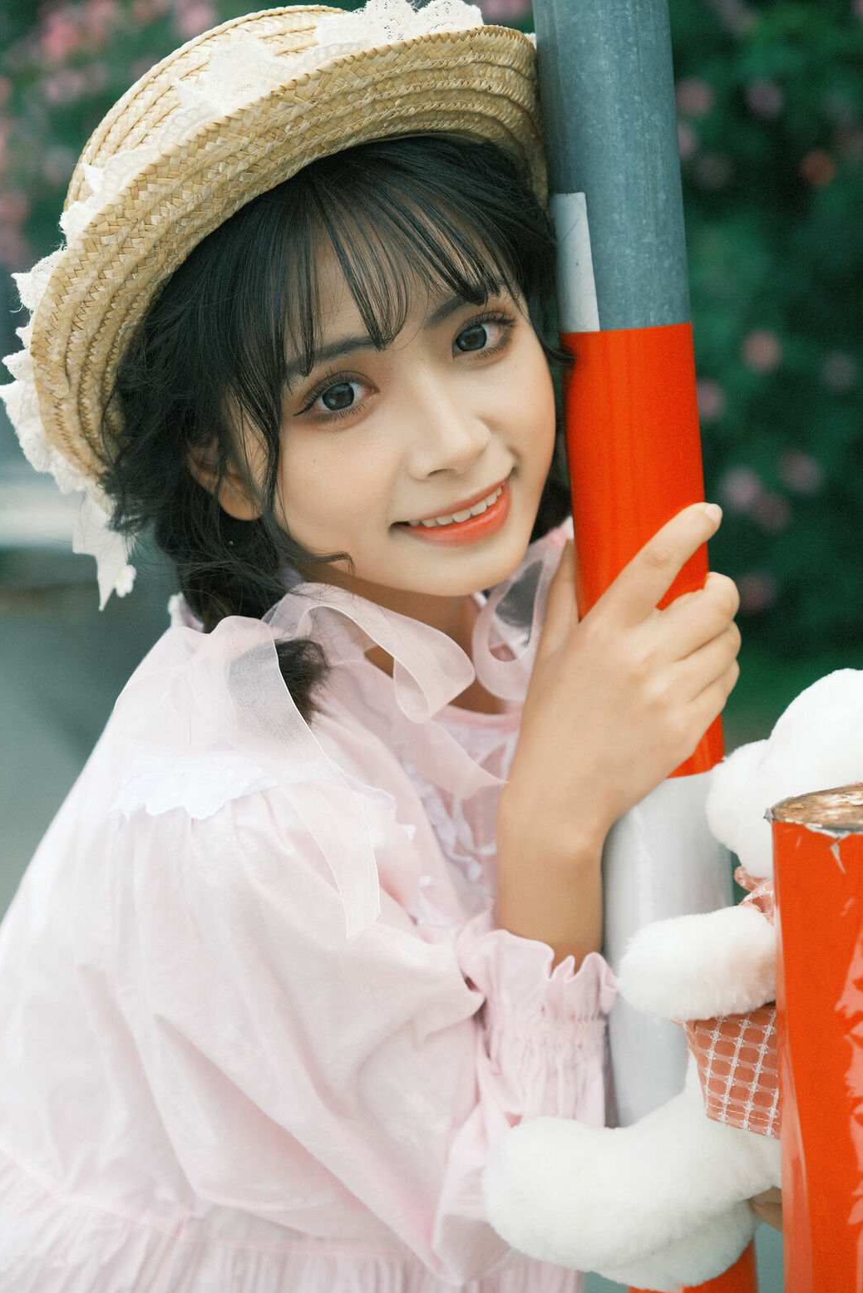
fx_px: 3019
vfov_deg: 24.2
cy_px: 641
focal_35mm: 84
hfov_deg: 16.3
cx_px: 428
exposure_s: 1/1000
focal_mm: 55
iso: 160
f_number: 2.8
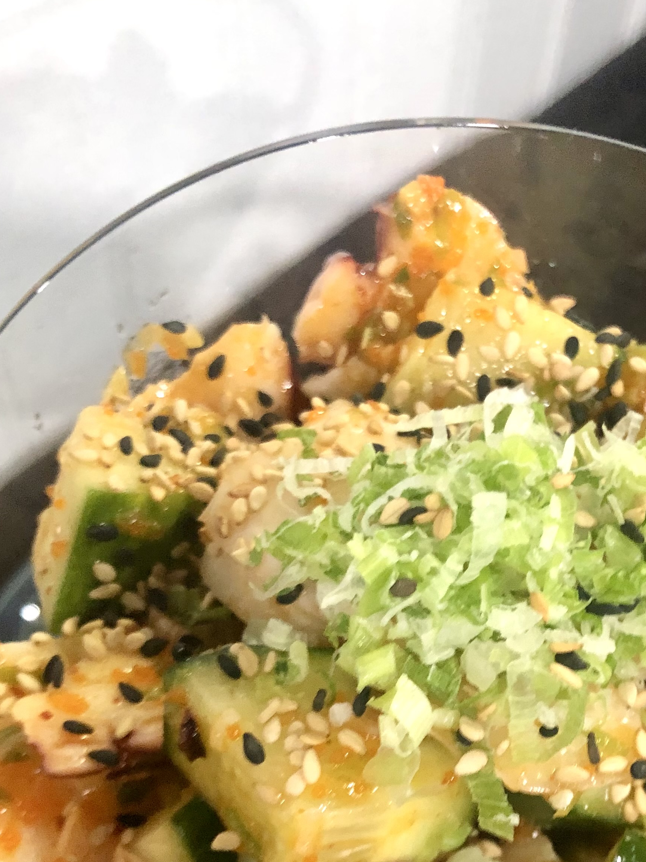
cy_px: 735
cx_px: 454
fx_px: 1219
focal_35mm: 49
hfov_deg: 29.4
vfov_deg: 37.0
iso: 100
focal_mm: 4
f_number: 1.8
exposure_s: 1/9
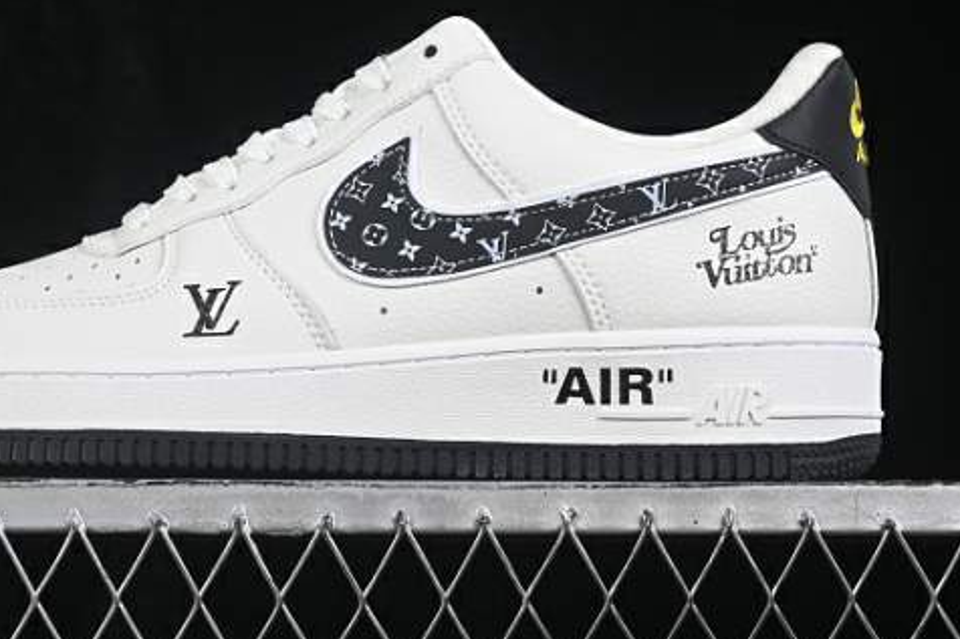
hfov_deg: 17.8
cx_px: 373
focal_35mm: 115
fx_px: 3065
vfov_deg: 11.9
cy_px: 175
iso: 160
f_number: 8
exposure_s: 1/80
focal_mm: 50
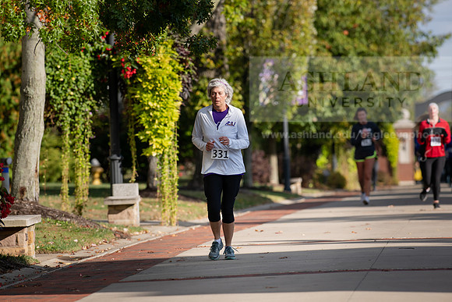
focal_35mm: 300
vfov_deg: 4.6
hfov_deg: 6.9
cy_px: 151
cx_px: 226
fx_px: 3767
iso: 200
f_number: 5.6
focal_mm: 300
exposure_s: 1/640
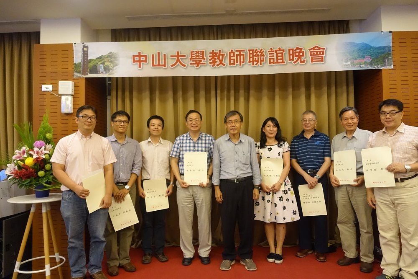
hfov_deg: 73.8
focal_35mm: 24
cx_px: 209
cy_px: 140
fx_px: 279
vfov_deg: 53.1
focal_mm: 8.8
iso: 2000
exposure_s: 1/250
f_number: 1.8
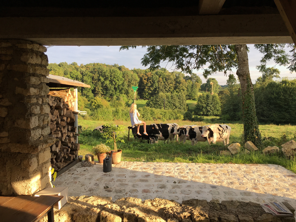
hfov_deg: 61.7
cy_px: 111
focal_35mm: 29
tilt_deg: -6.0
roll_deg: +0.5
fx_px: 248
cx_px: 148
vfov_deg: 48.2
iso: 25
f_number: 2.2
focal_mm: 4.15
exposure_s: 1/296
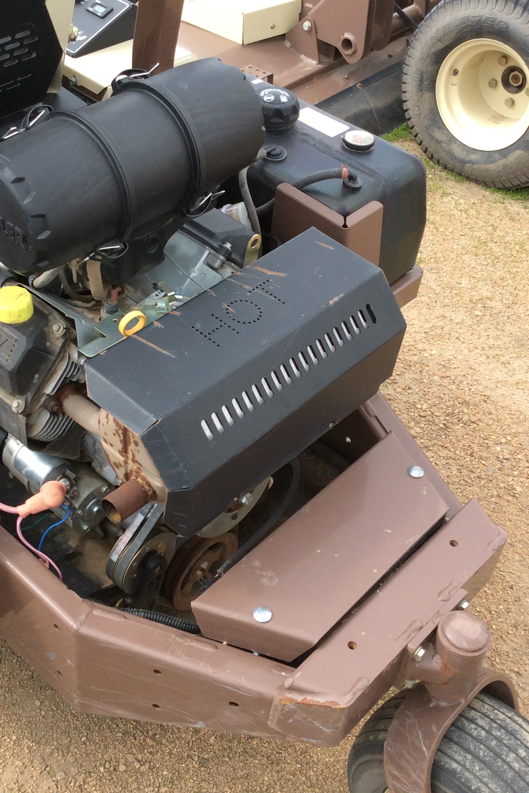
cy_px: 393
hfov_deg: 29.8
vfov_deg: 43.6
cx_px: 209
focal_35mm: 45
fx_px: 992
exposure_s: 1/284
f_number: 2.4
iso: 32
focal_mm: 3.3
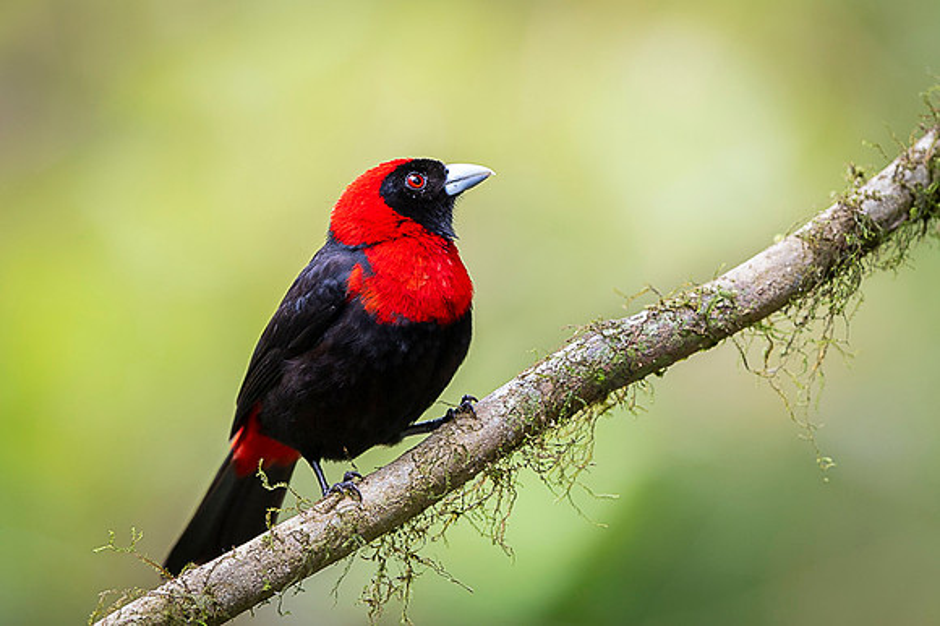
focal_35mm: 753
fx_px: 19651
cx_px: 441
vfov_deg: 1.8
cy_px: 261
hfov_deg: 2.7
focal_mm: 500
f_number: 4
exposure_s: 1/250
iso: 800
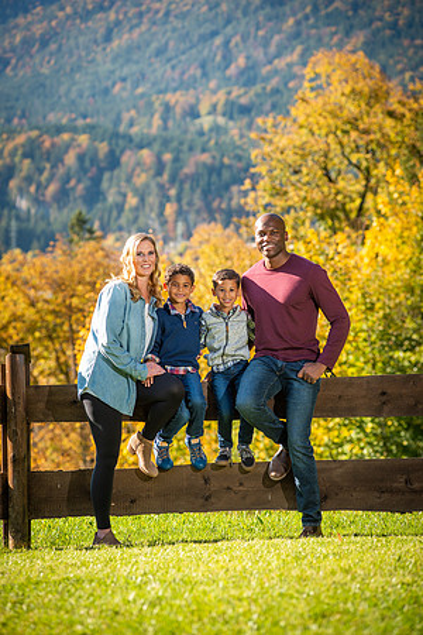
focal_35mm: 135
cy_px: 318
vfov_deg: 15.2
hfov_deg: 10.2
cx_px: 212
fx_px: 2379
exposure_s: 1/250
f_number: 5
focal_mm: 135
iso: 100
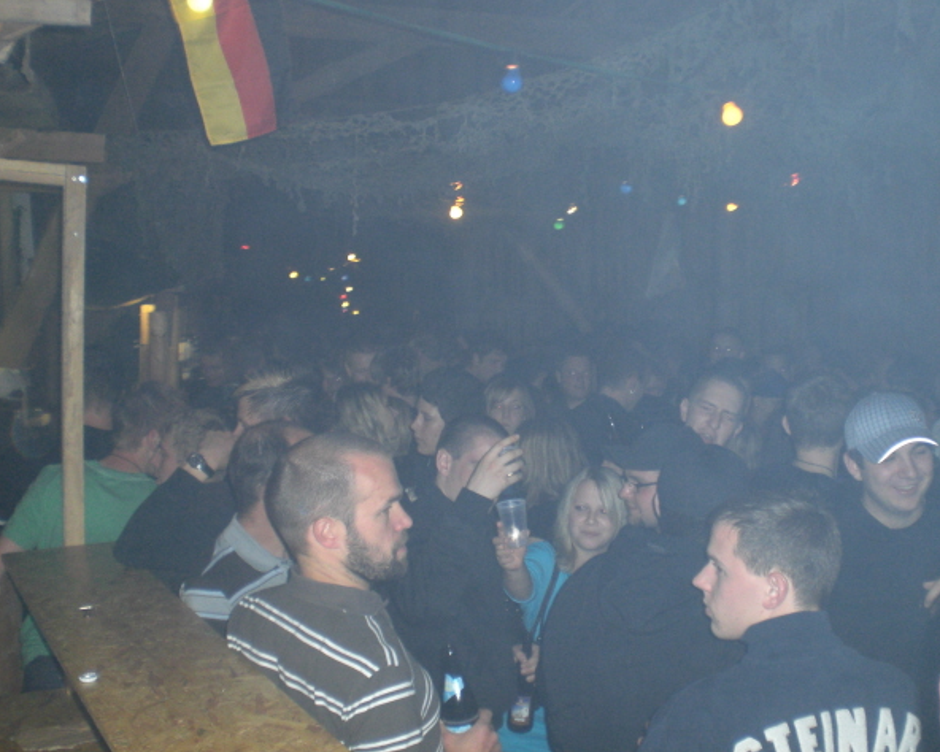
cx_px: 501
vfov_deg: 37.4
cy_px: 374
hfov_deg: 45.8
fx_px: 1113
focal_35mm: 40
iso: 200
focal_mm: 6.3
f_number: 3.1
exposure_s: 1/60
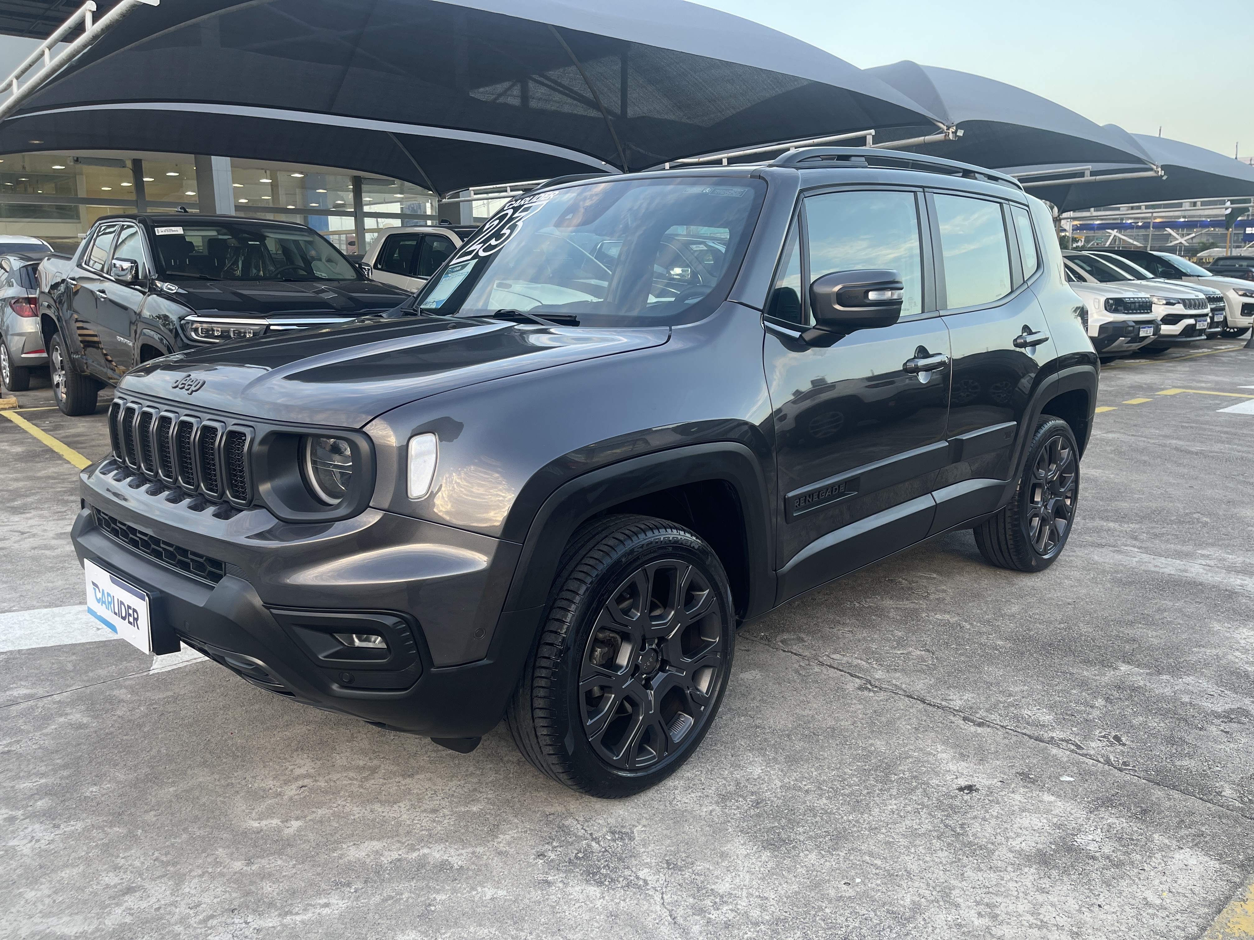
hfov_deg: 69.4
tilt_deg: -12.4
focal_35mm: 25
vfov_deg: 54.9
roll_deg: -0.8
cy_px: 470
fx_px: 906
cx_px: 627
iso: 64
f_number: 1.6
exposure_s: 1/121
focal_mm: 5.1
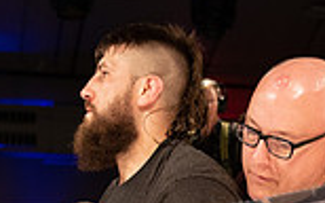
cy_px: 246
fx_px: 920
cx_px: 196
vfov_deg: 12.3
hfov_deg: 20.0
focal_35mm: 104
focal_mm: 27
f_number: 2.8
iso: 1100
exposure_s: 1/1000
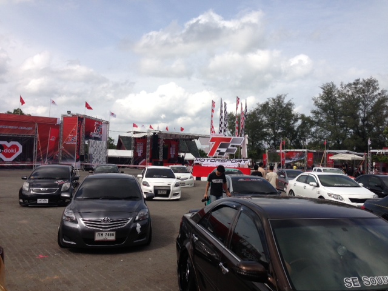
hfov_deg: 55.4
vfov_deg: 42.9
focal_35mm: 33
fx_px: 370
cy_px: 146
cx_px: 194
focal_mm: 4.13
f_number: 2.4
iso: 50
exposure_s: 1/1597
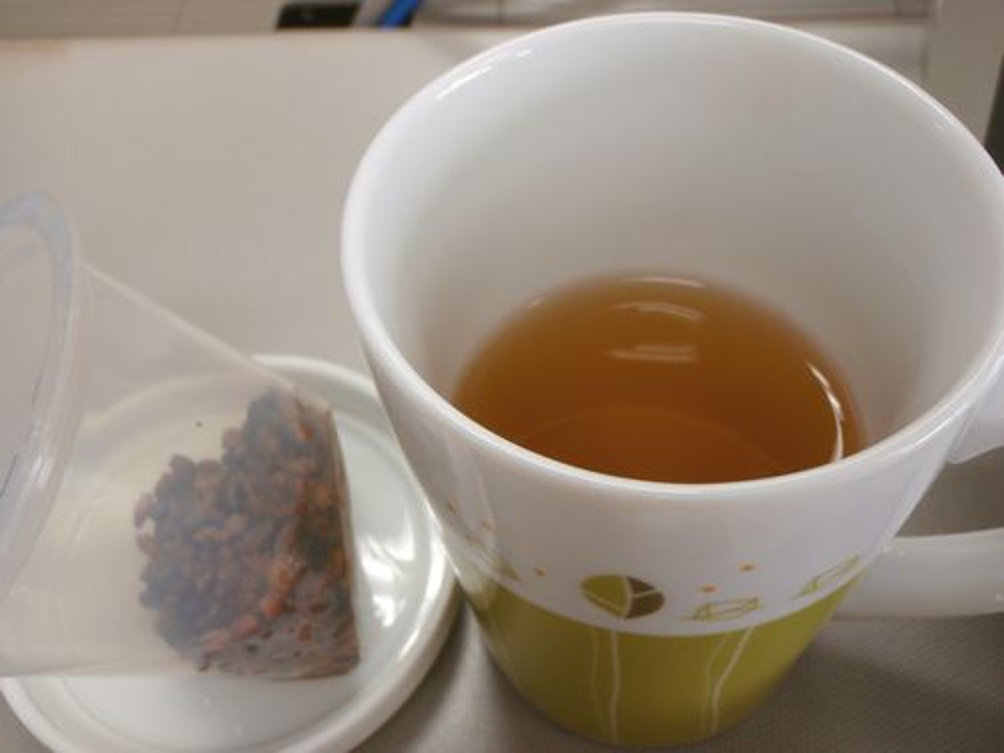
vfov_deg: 39.7
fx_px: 1044
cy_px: 376
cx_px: 502
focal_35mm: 36
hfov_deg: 51.4
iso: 100
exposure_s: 1/13
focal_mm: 6.53
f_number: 4.1
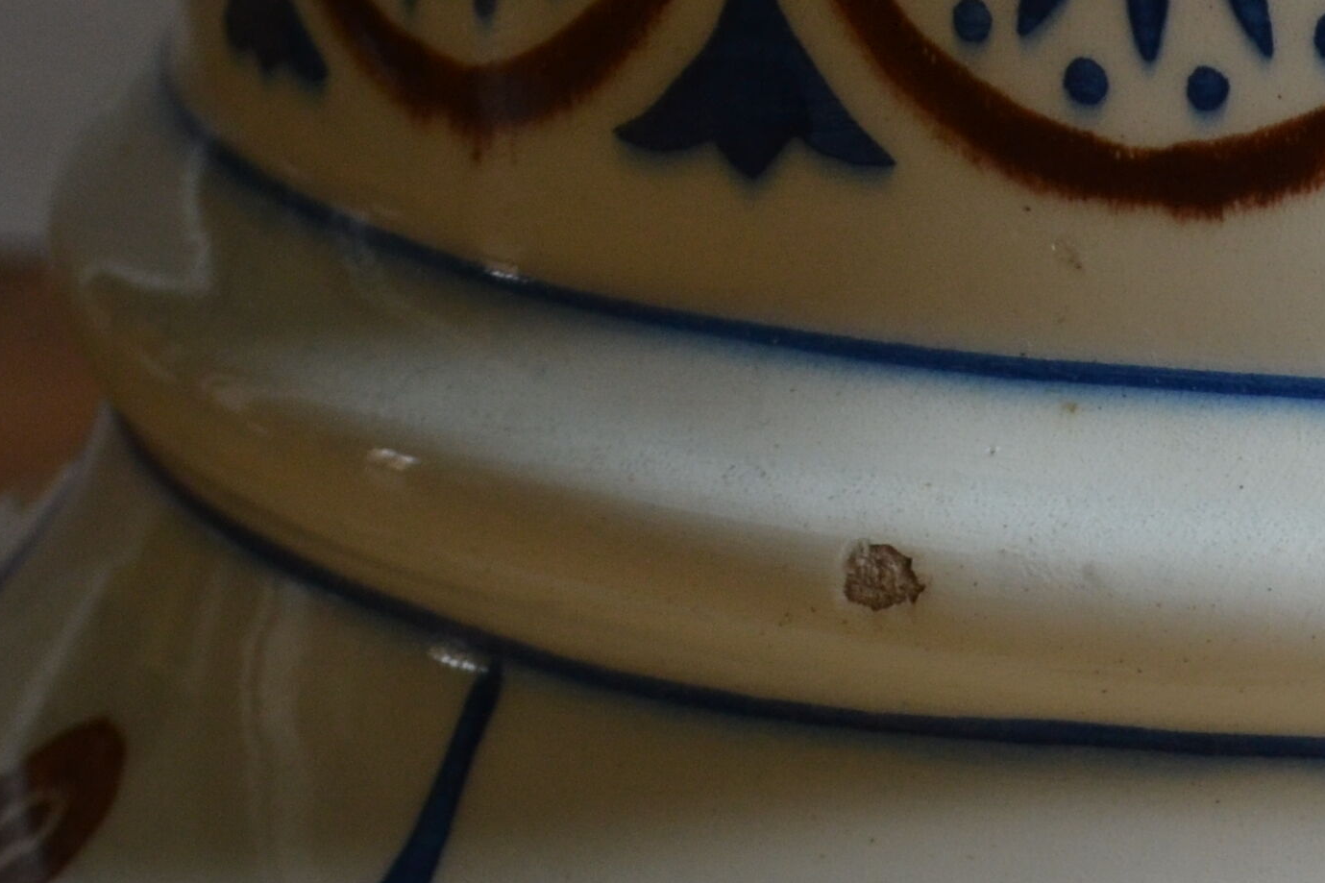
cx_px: 1620
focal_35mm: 276
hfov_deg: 7.4
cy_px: 1276
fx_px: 10144
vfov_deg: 5.0
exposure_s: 1/30
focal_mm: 55
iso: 400
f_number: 5.6
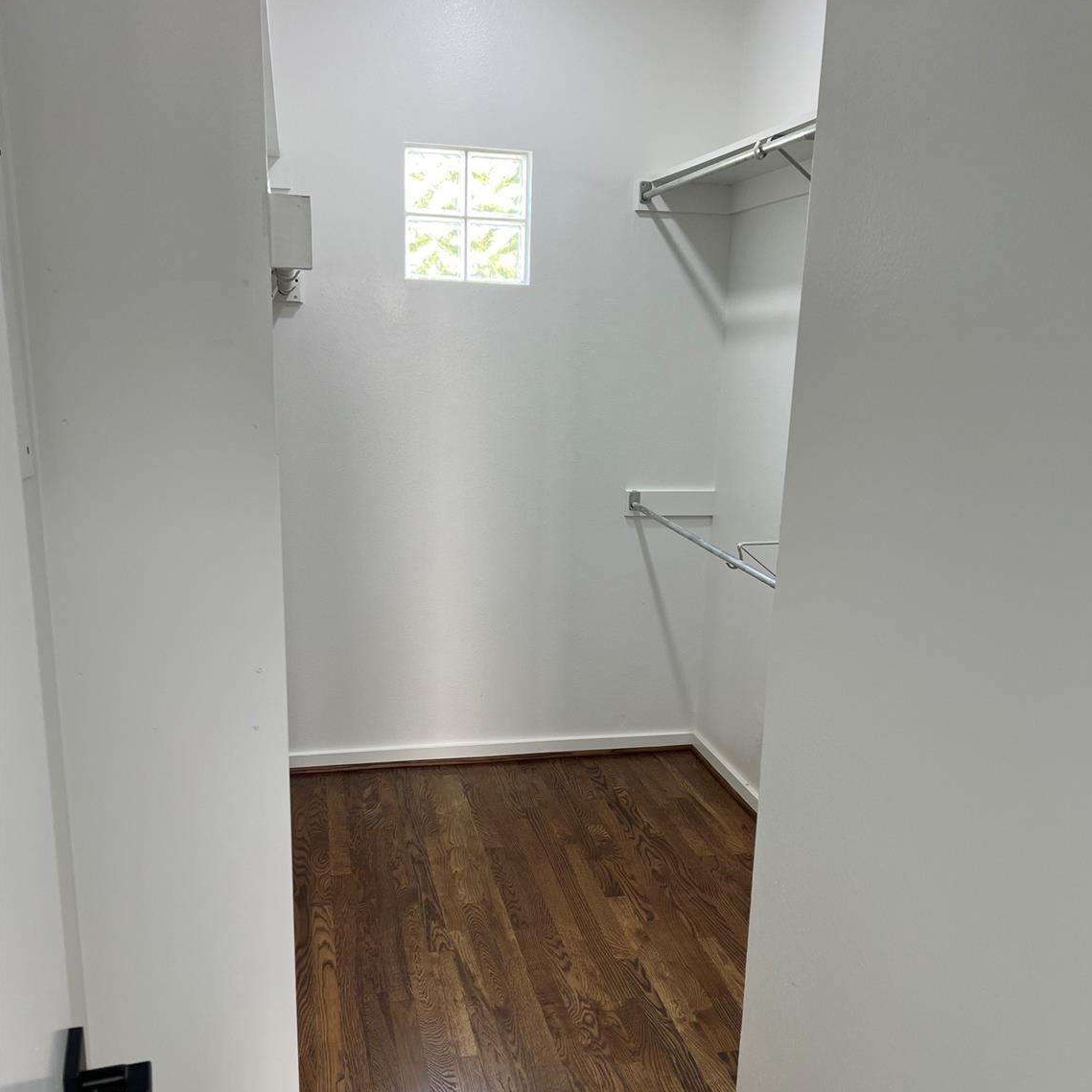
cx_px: 550
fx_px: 1106
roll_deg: -0.9
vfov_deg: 52.4
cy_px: 618
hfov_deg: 52.5
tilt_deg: -14.4
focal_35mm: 31
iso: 64
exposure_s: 1/121
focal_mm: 5.7
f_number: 1.5
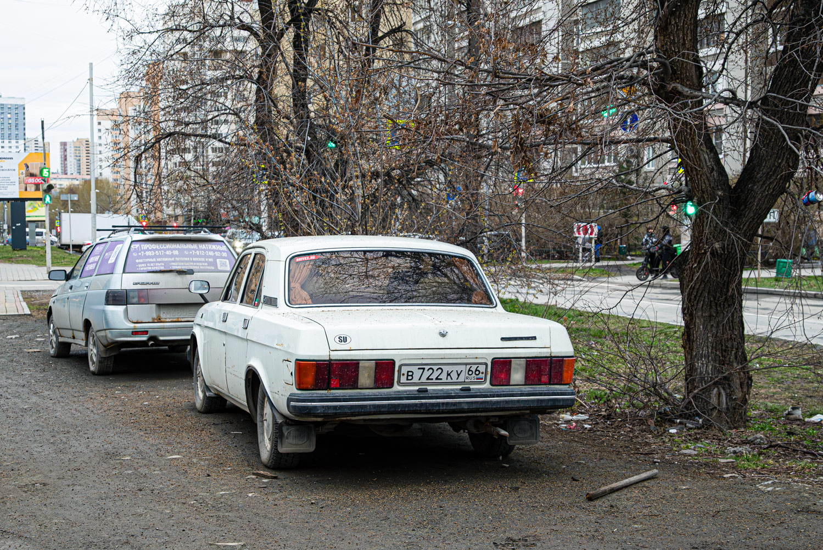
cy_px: 275
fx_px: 1052
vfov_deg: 29.3
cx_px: 412
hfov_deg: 42.7
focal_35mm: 46
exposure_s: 1/100
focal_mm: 46
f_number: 6
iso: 1600
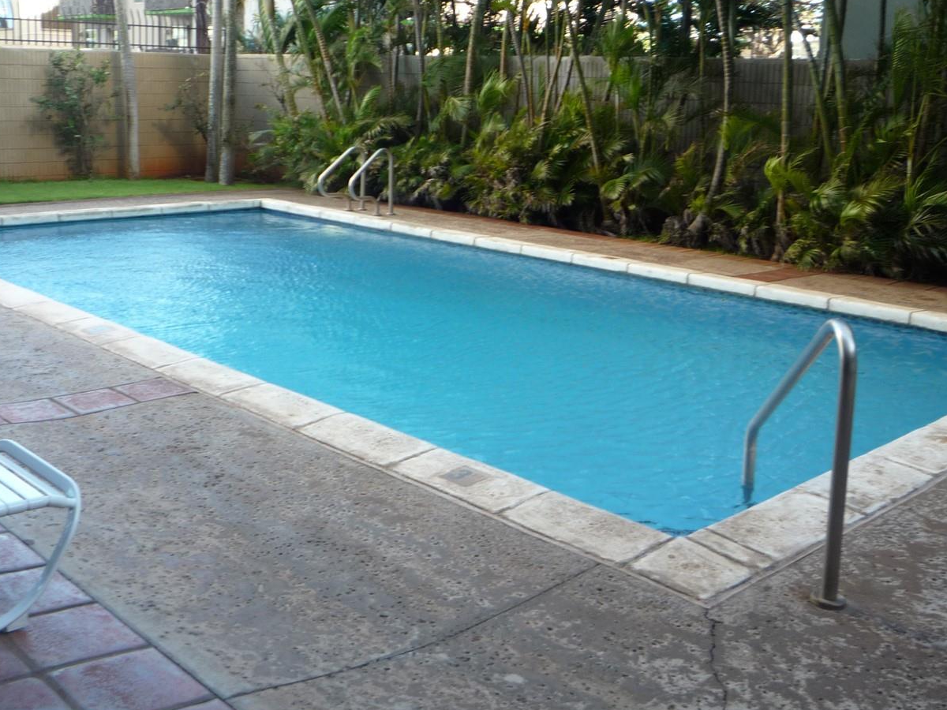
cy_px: 298
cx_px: 431
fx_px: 1094
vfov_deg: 35.9
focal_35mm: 40
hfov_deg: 46.7
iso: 100
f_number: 3.3
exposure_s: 1/60
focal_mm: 5.2
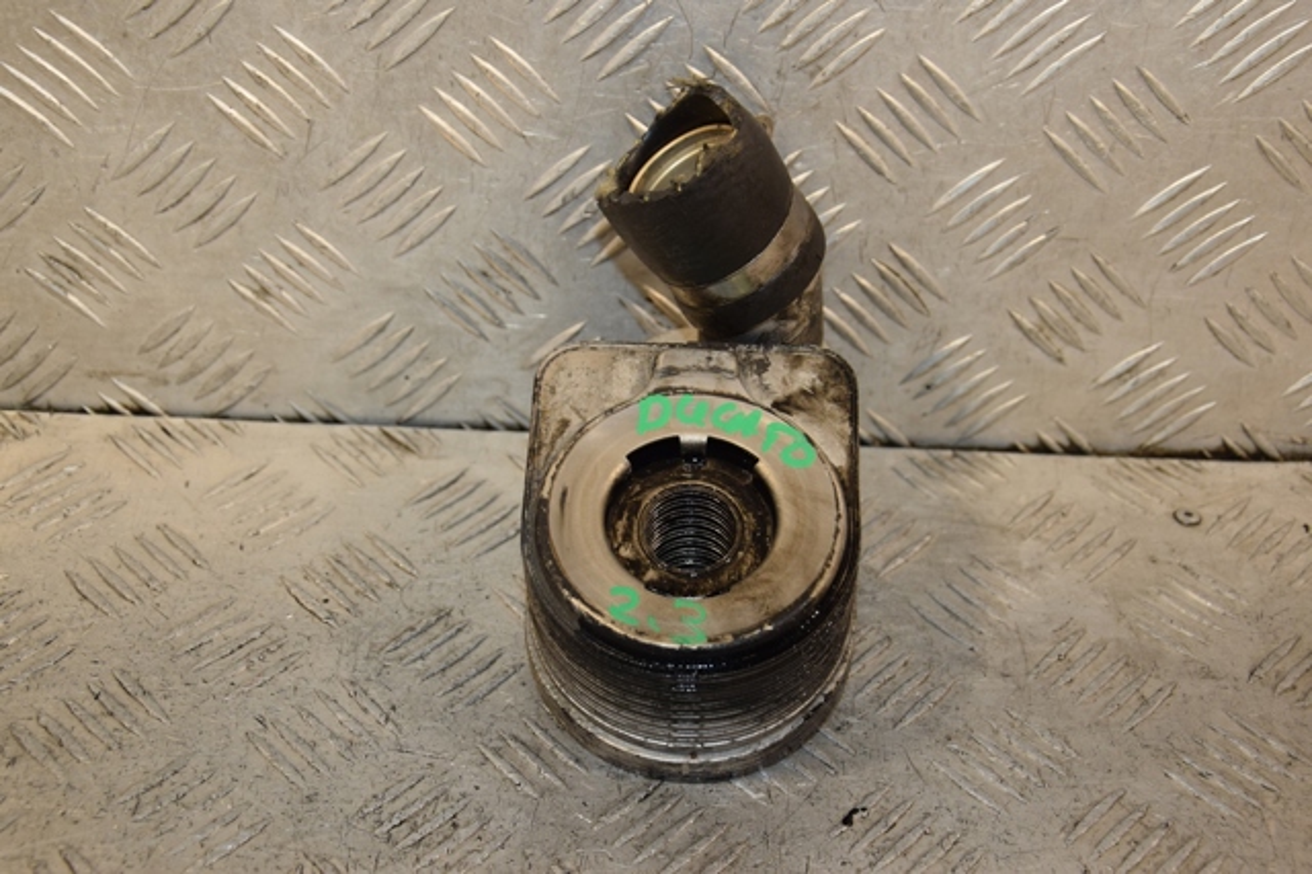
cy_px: 437
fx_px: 1912
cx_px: 656
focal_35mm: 52
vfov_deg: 25.7
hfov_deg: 37.9
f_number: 5.6
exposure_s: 1/200
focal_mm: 35
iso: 800
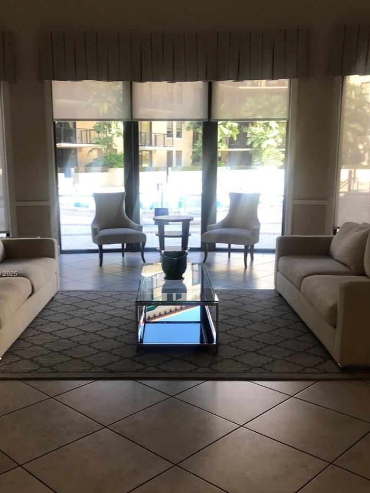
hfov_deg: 39.6
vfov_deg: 51.2
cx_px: 159
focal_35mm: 36
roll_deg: +1.4
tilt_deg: -11.8
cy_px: 274
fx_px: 513
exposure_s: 1/60
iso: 20
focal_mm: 3.99
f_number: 1.8
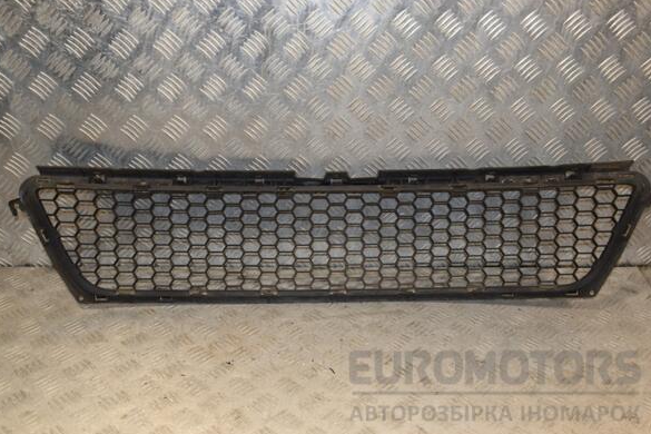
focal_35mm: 40
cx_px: 328
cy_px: 219
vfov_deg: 33.4
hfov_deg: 48.5
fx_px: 723
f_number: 6.3
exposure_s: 1/200
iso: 800
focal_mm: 26
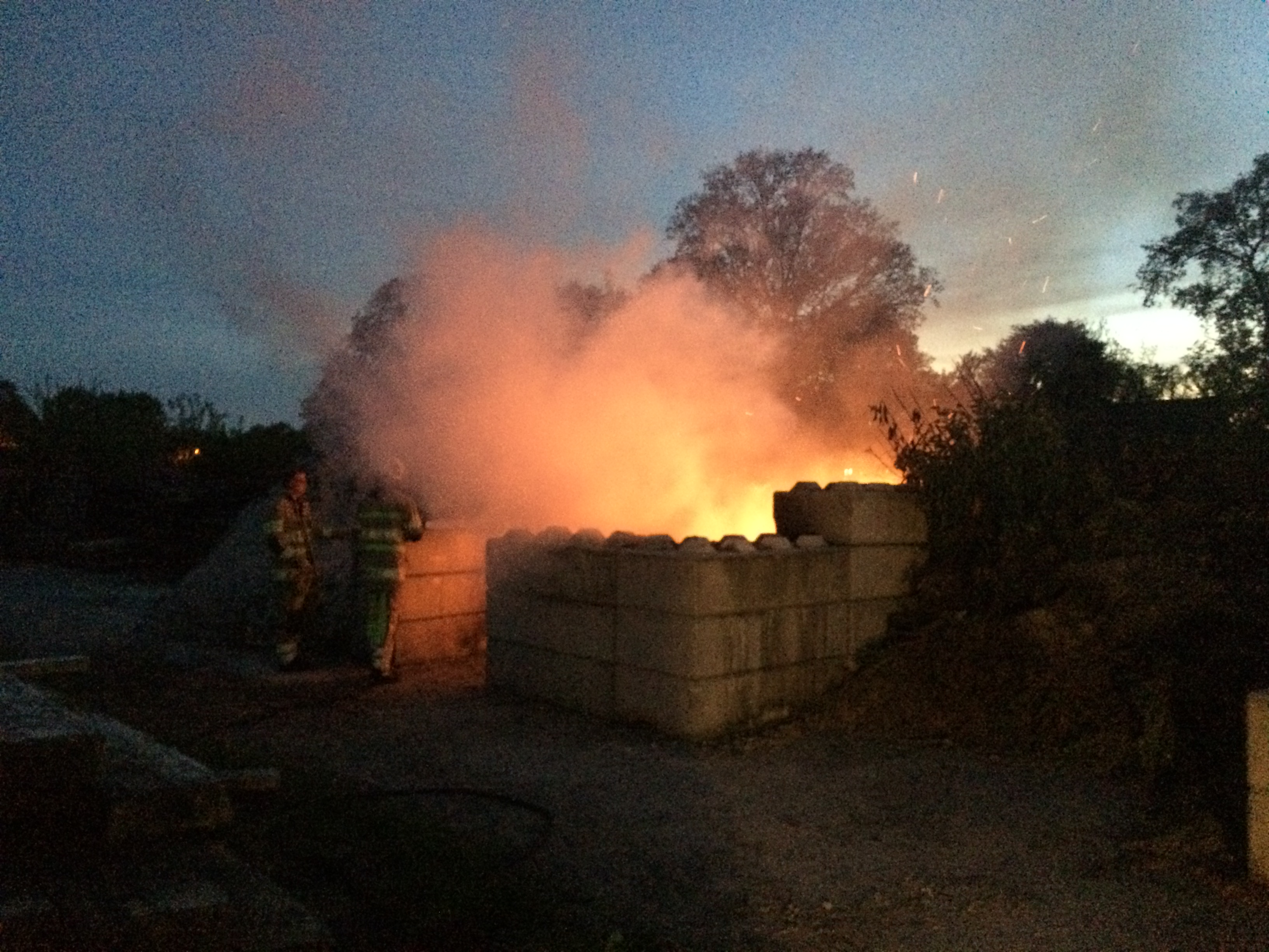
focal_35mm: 29
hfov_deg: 61.7
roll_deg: +1.3
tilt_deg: -0.7
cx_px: 634
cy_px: 476
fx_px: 1063
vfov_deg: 48.2
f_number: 2.2
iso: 1250
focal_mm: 4.15
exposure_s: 1/17
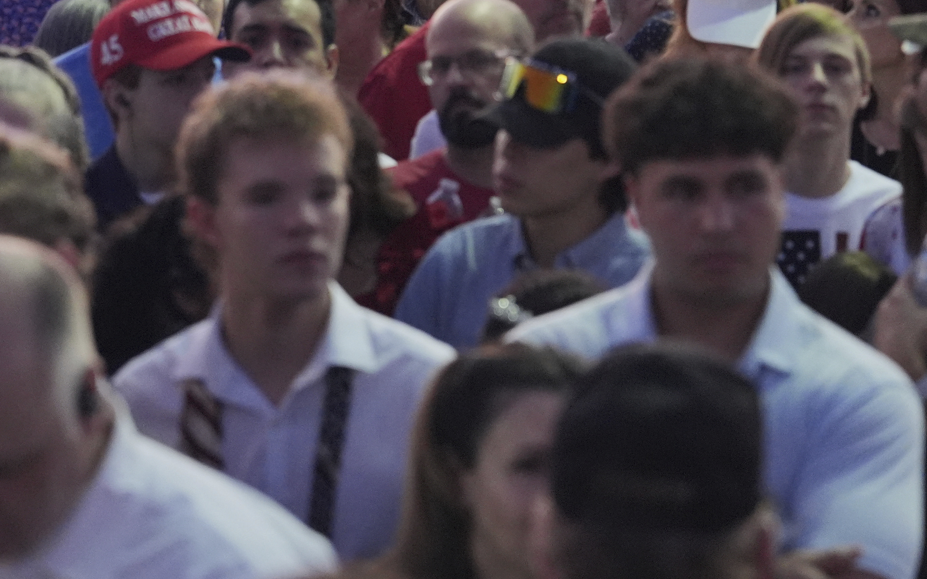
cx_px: 404
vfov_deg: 8.3
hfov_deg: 13.4
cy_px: -55
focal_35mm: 156
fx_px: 3941
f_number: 2.8
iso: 3200
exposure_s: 1/250
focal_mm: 70
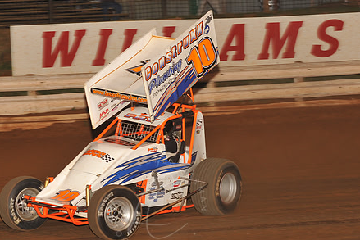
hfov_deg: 12.4
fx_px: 1650
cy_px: 131
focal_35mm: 165
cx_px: 157
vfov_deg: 8.3
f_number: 6.3
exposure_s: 1/320
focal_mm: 125
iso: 1000
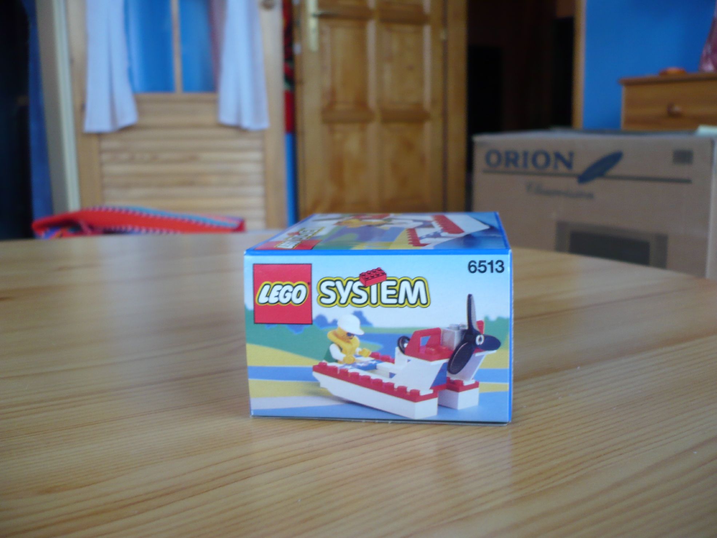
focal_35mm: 35
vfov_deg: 40.7
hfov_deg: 52.6
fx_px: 725
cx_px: 358
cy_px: 269
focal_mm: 5.8
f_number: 2.8
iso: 100
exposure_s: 1/25
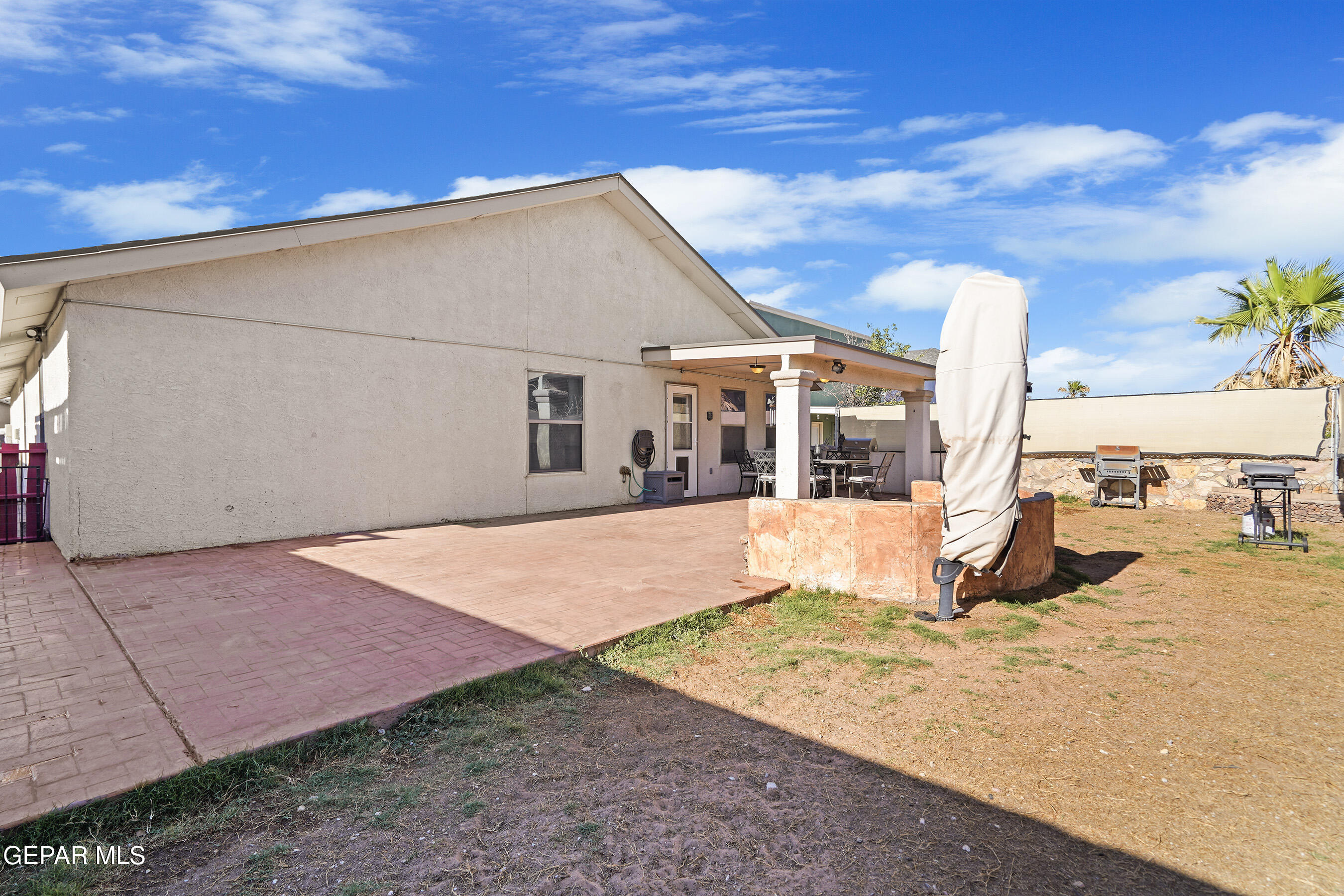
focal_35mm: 16
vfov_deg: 73.7
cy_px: 448
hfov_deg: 96.7
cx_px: 672
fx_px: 597
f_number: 8
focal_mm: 16
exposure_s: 1/30
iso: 100
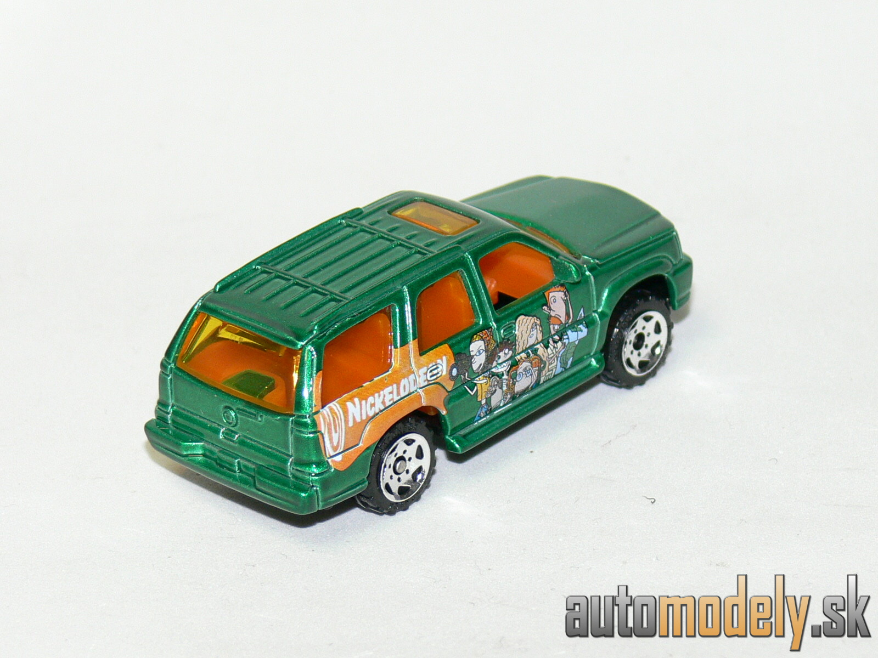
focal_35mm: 156
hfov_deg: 12.7
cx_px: 439
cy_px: 329
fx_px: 3957
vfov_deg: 9.5
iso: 100
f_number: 3.2
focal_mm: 20.7
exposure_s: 1/30
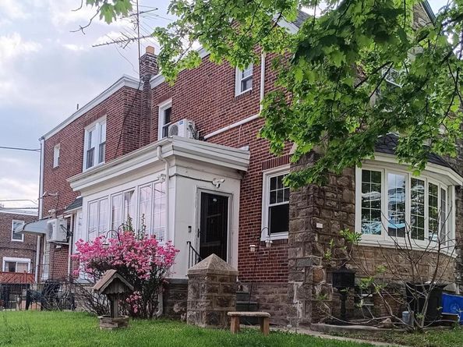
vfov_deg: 53.0
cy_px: 174
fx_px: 348
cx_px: 232
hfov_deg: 67.3
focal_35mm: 26
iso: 25
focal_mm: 3.98
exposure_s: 1/333
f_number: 1.8
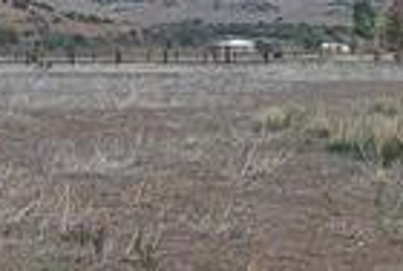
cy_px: 138
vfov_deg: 7.6
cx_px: -869
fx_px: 2042
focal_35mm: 182
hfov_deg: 8.9
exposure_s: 1/3149
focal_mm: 5.23
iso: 40
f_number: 1.8
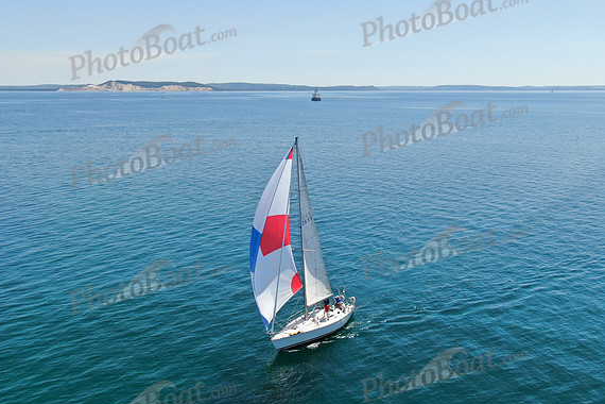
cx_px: 299
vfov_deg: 36.9
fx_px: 605
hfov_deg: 53.1
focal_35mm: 36
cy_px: 205
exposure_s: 1/1000
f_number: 3.2
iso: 100
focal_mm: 5.82
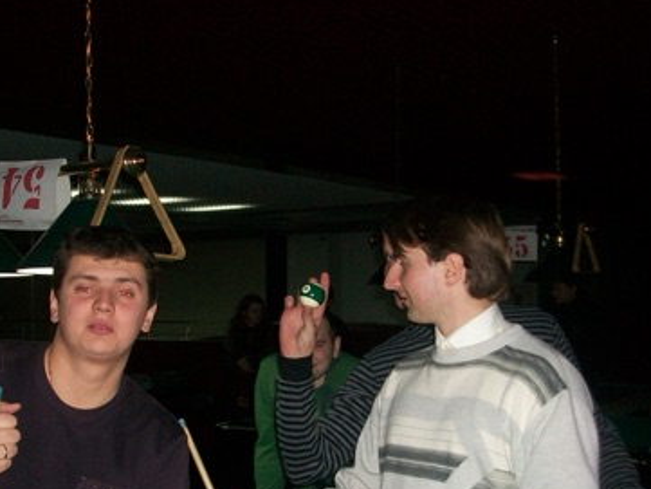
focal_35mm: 49
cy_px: 318
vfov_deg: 29.5
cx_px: 310
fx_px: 922
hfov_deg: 38.9
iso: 120
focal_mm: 5.7
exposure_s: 1/60
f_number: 2.8
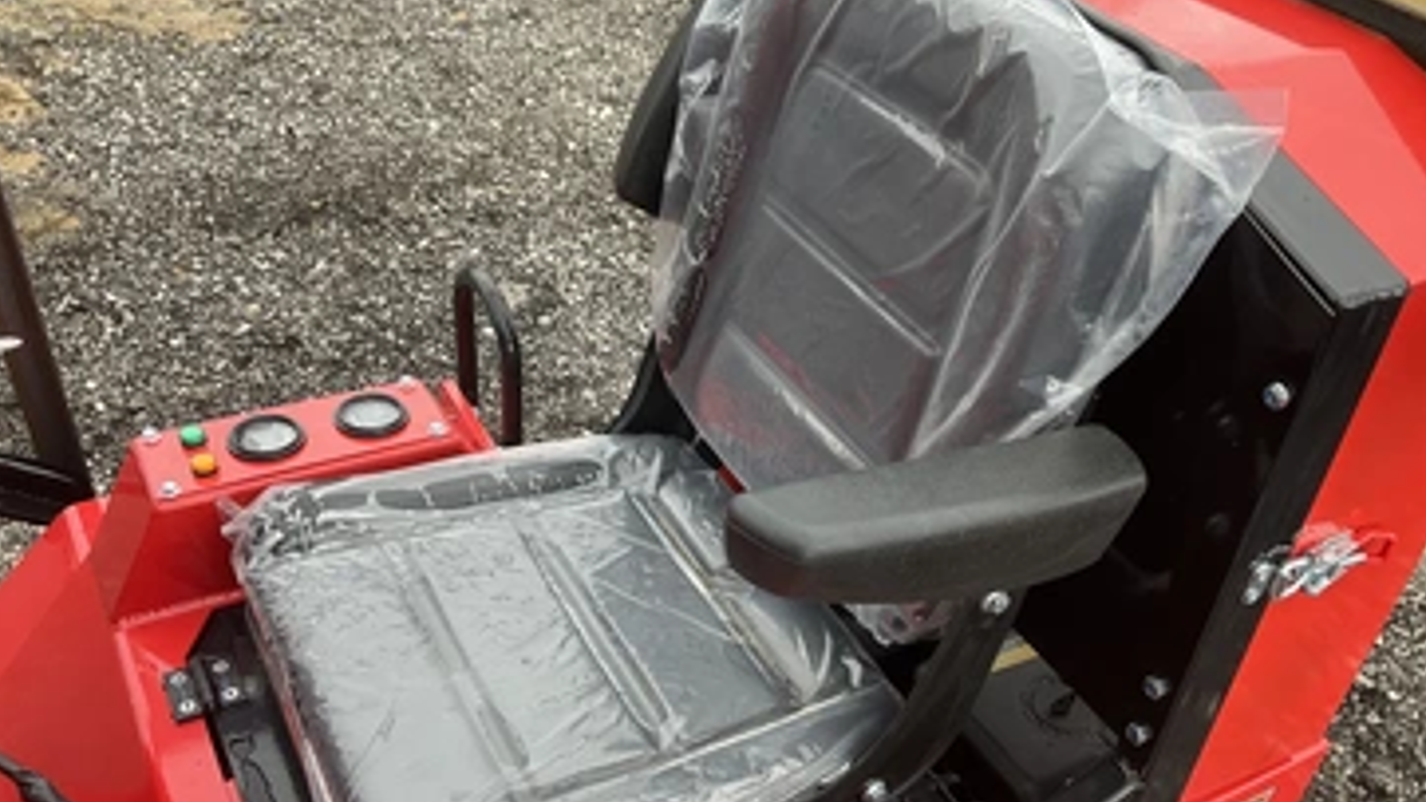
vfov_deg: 33.4
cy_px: 541
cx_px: 711
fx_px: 1323
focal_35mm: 35
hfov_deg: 56.6
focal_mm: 3
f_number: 1.8
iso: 20
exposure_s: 1/122
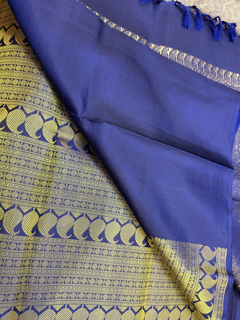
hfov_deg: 51.3
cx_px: 131
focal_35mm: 27
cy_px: 170
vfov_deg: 65.3
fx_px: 250
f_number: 1.78
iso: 250
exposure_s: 1/50
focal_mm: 6.76
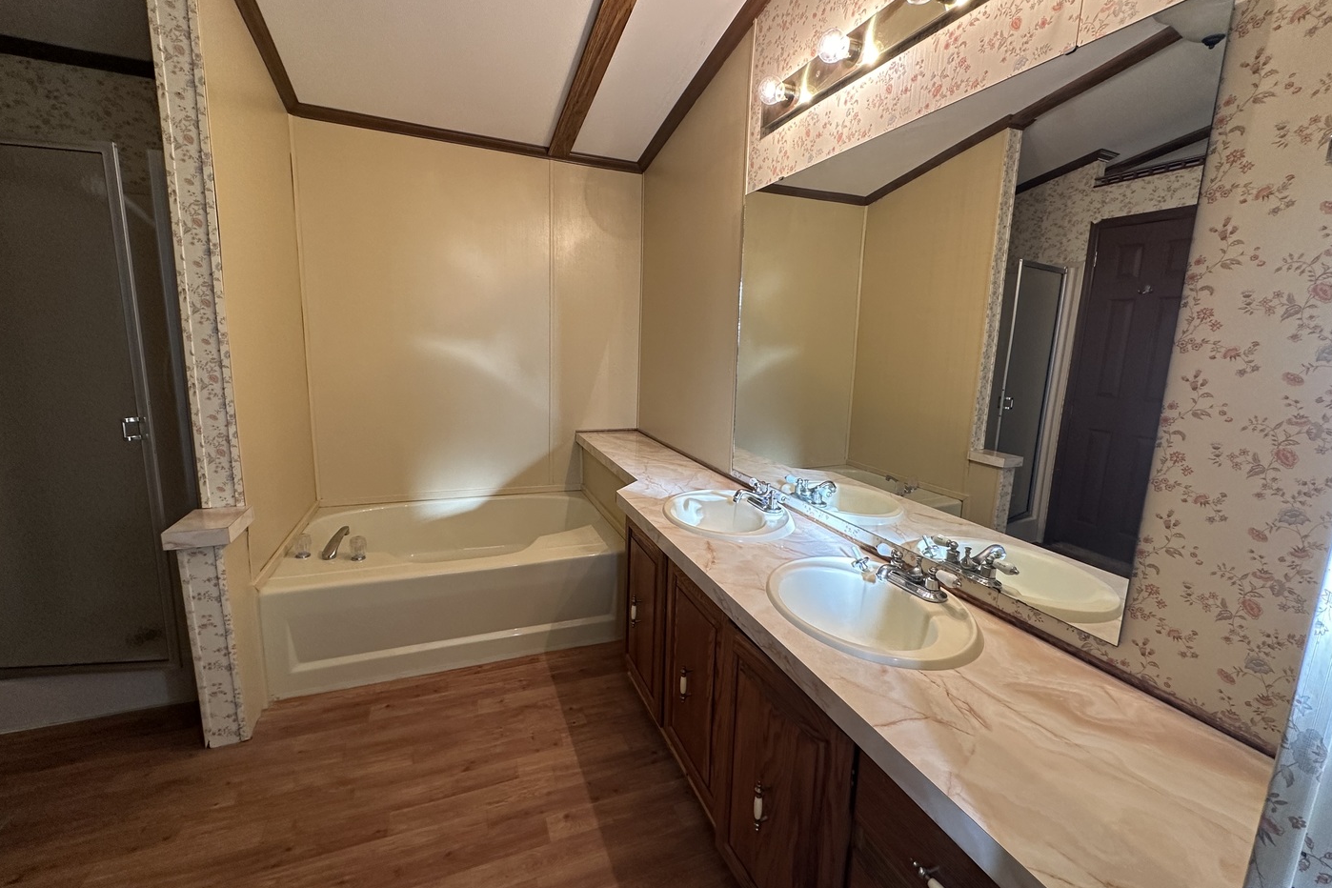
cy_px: 434
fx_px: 555
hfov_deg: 100.4
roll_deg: -2.3
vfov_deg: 77.3
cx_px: 679
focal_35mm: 15
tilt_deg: -10.1
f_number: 2.2
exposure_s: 1/60
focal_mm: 2.22
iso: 160
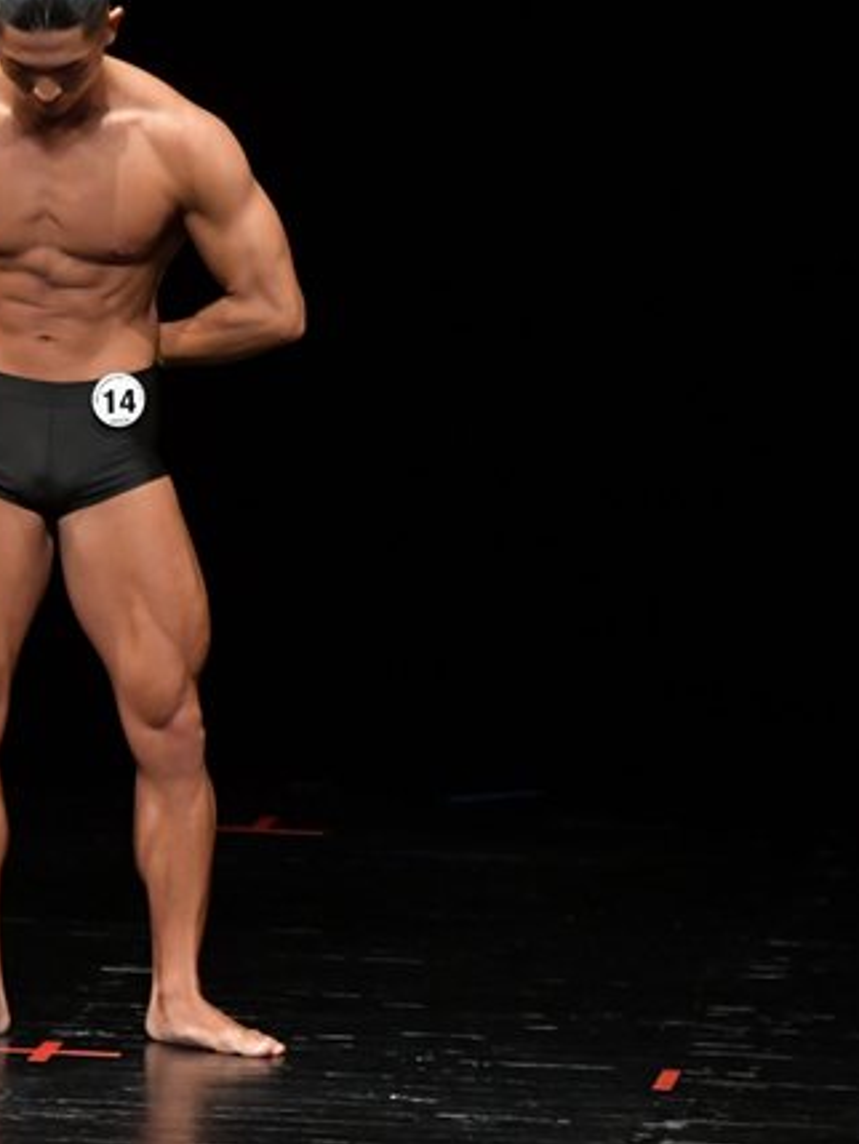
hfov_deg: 3.0
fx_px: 16370
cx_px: 183
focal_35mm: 495
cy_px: 515
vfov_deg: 4.0
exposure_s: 1/400
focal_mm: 190
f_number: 5.6
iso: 3200
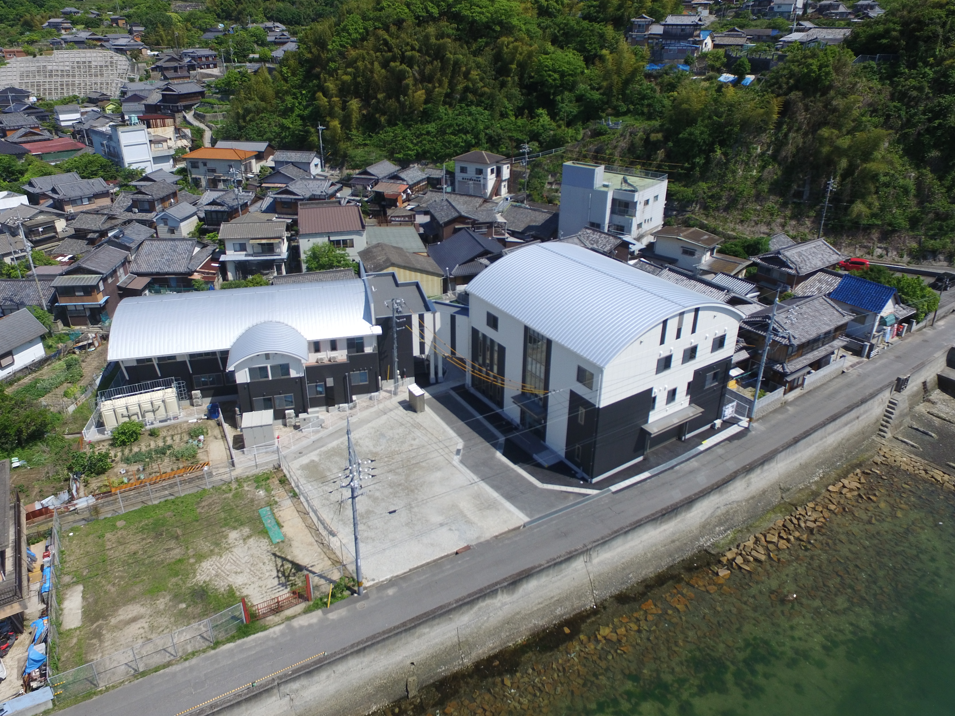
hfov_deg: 71.6
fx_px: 662
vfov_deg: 56.7
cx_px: 463
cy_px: 326
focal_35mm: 24
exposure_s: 1/1186
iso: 100
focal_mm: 3.61
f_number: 2.8
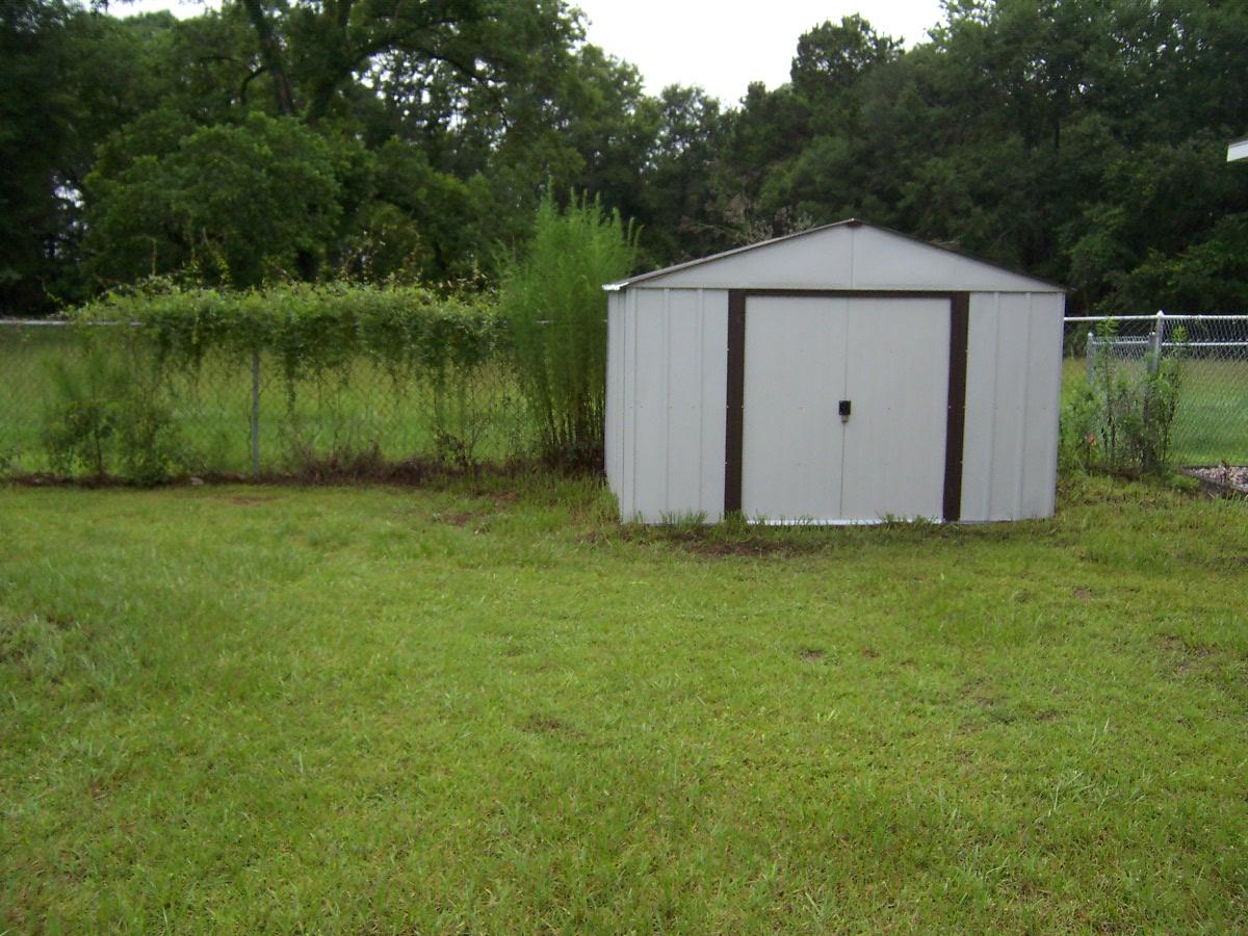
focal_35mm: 33
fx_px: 1190
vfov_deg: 42.9
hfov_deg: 55.4
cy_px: 468
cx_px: 624
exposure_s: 1/350
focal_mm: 5.5
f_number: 4
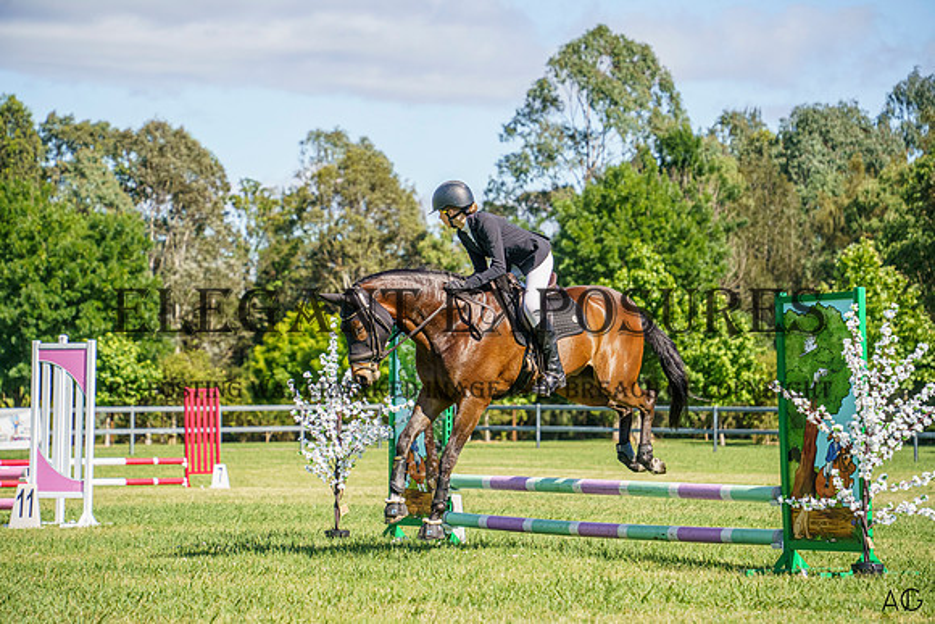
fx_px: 3663
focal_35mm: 141
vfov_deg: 9.7
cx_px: 468
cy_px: 312
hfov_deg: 14.5
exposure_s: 1/1600
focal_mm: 141
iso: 800
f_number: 5.6
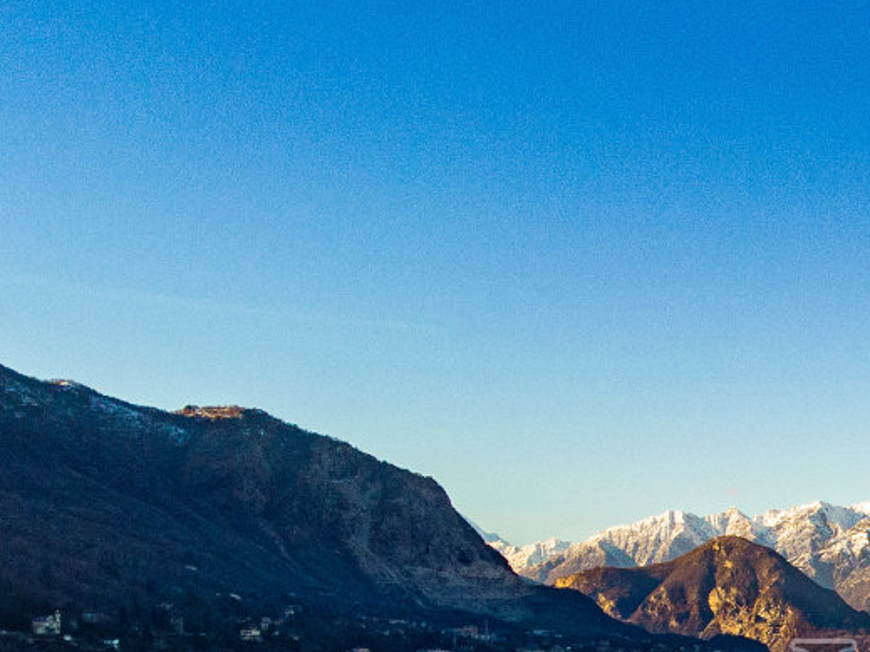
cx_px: 1075
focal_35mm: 74
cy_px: 754
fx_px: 1859
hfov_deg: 23.7
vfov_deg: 18.9
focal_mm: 4.5
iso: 100
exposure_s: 1/500
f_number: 2.8
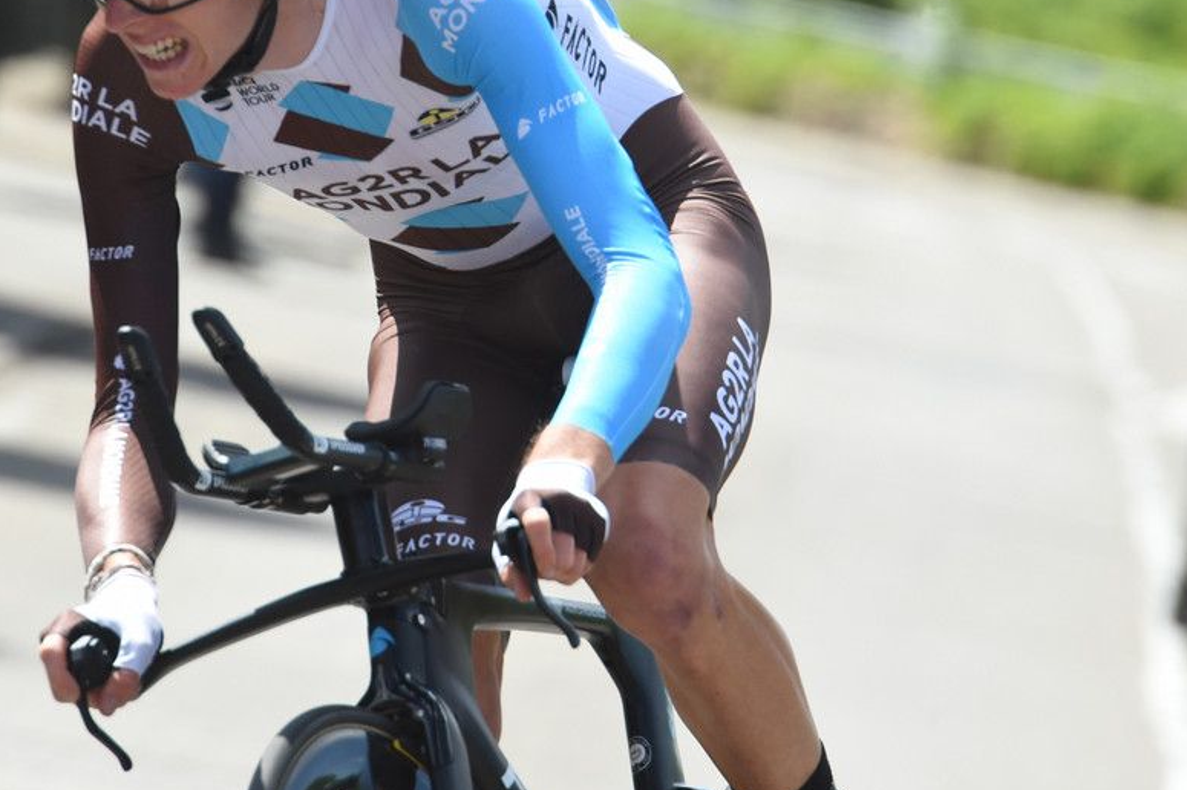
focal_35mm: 619
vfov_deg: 2.2
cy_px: 220
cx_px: 470
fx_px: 20400
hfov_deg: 3.3
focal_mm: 400
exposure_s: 1/1000
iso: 1600
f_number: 11
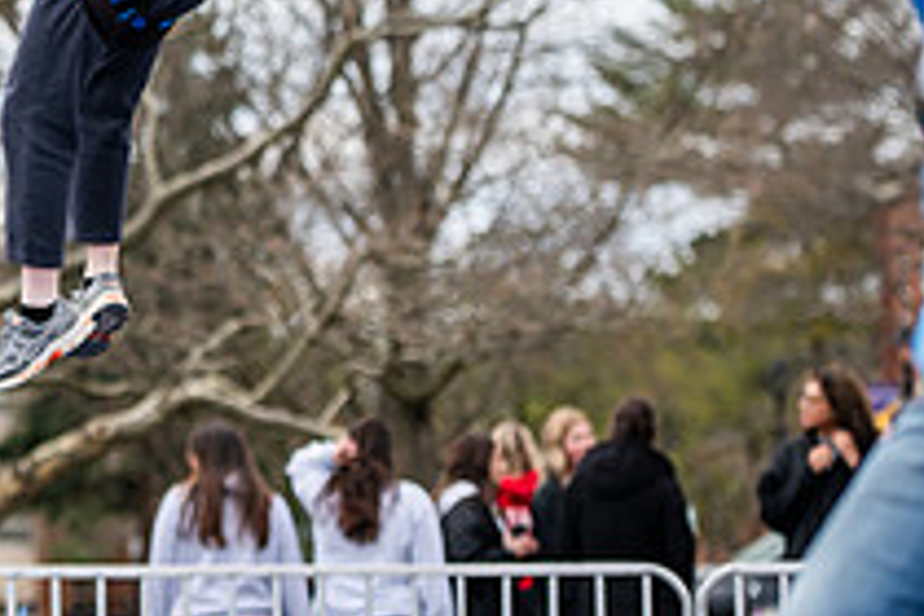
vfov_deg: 4.9
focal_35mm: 282
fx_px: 7237
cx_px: -145
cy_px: -161
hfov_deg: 7.3
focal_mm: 102
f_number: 3.2
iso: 100
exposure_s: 1/640
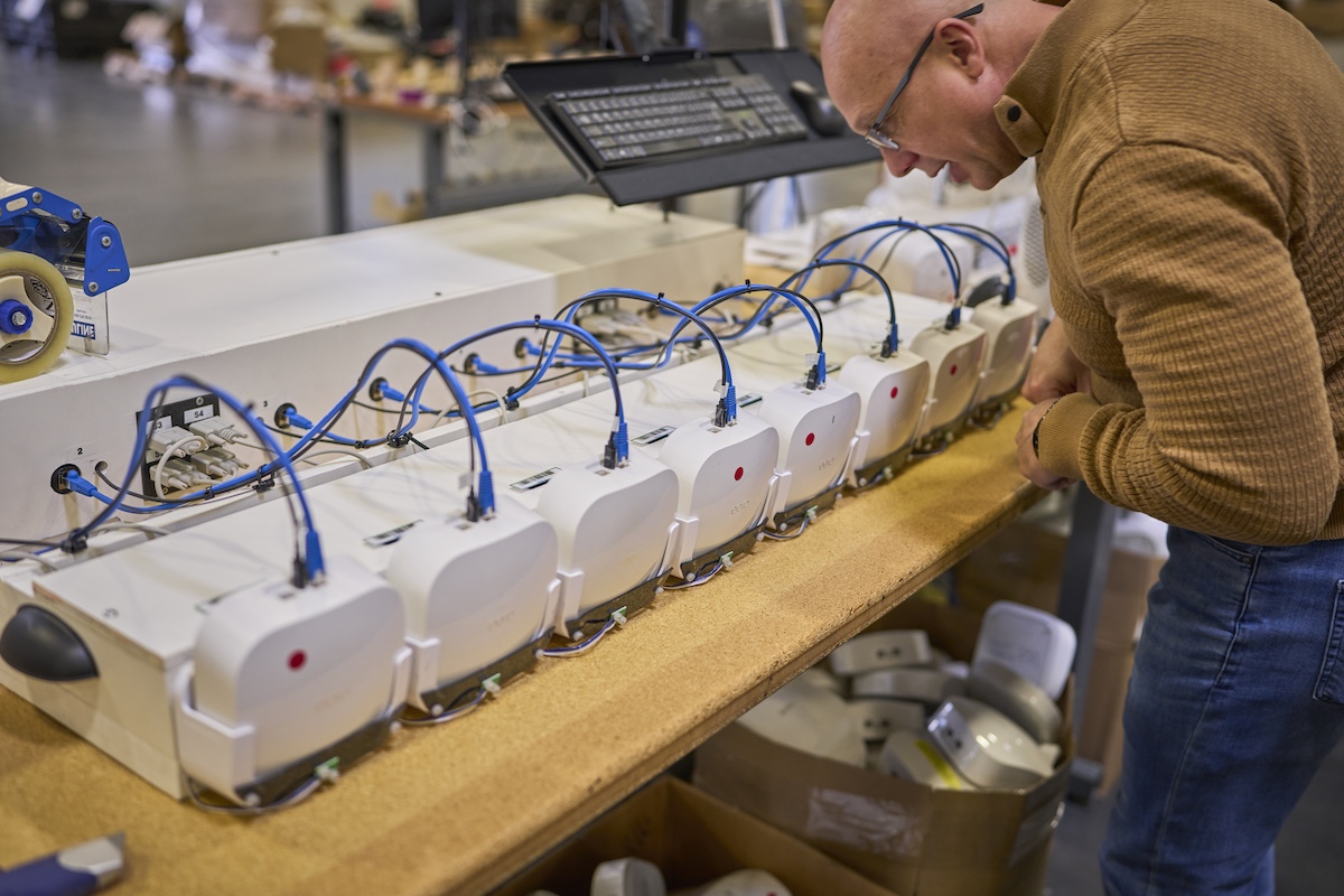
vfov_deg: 37.9
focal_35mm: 35
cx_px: 672
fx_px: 1307
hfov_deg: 54.4
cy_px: 448
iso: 640
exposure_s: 1/100
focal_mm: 35
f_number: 1.8
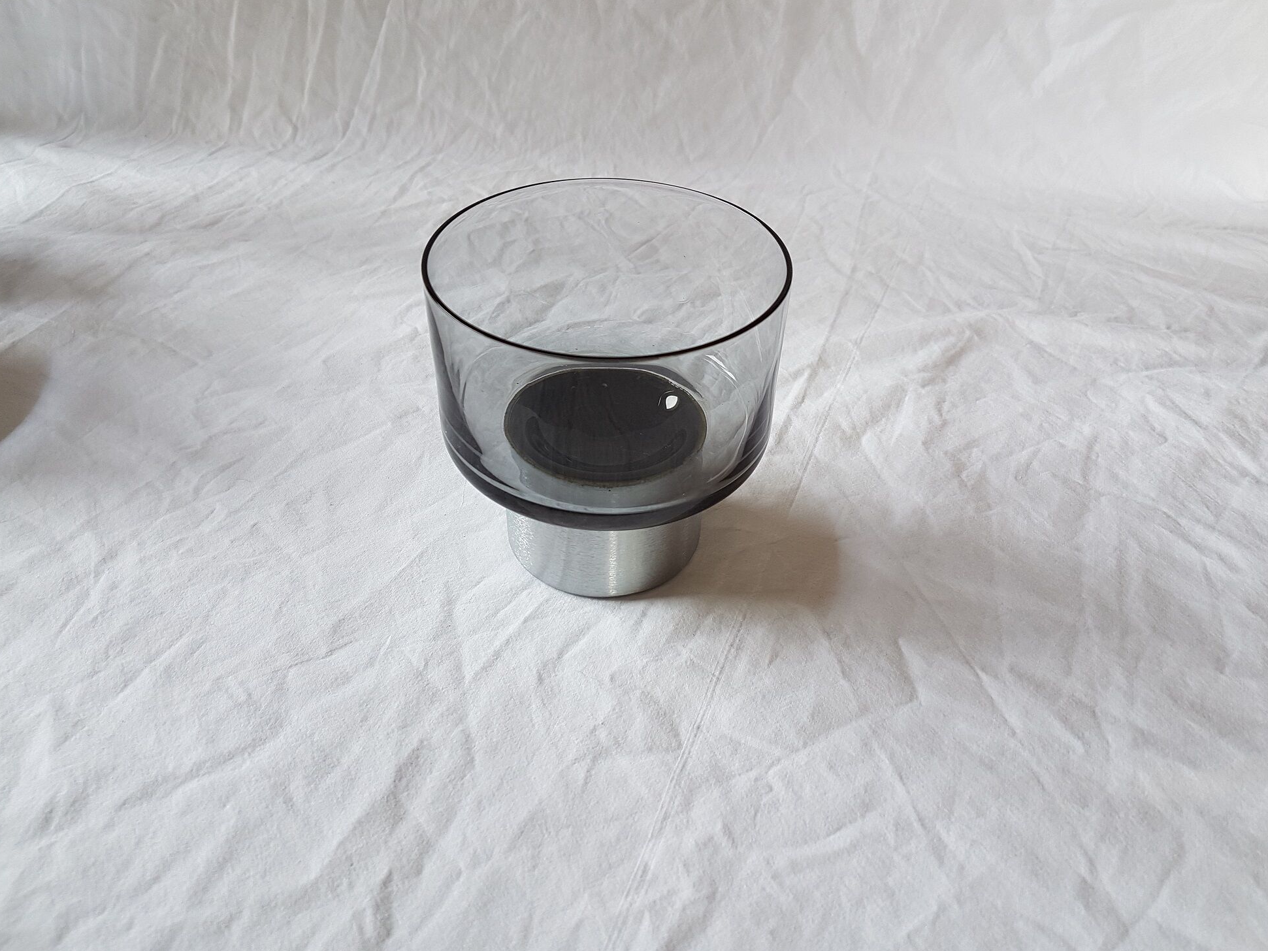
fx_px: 989
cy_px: 491
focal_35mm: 27
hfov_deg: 65.3
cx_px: 651
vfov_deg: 51.4
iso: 40
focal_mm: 4.2
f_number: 1.7
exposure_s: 1/100
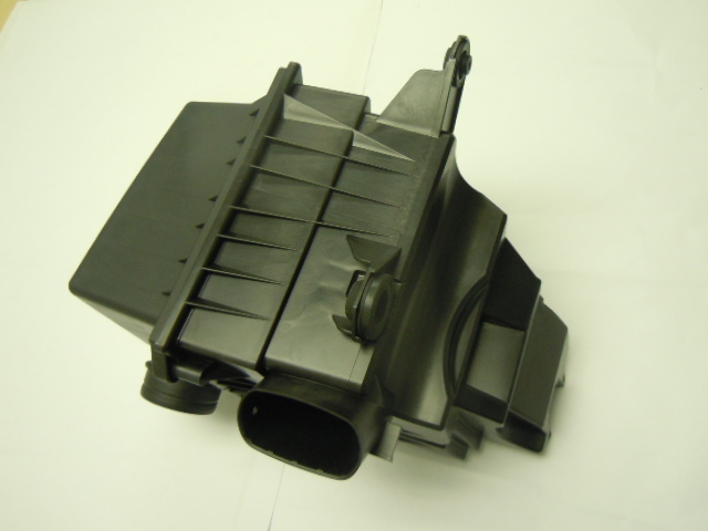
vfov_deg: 46.8
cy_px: 266
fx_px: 614
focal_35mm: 30
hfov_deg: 60.0
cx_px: 354
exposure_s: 1/50
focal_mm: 5.4
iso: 400
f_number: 3.5
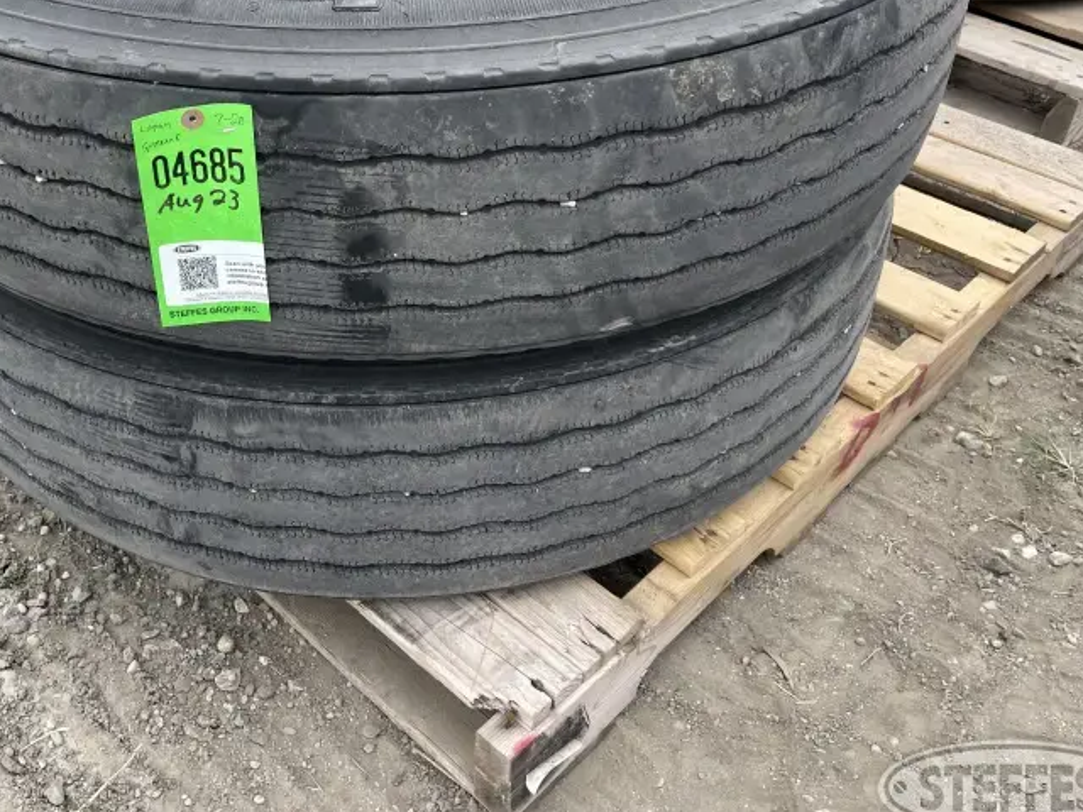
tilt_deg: -34.9
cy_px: 247
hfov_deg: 47.1
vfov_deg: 36.3
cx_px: 366
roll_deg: +1.2
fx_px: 1220
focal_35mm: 39
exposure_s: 1/501
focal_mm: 5.1
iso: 32
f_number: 1.6
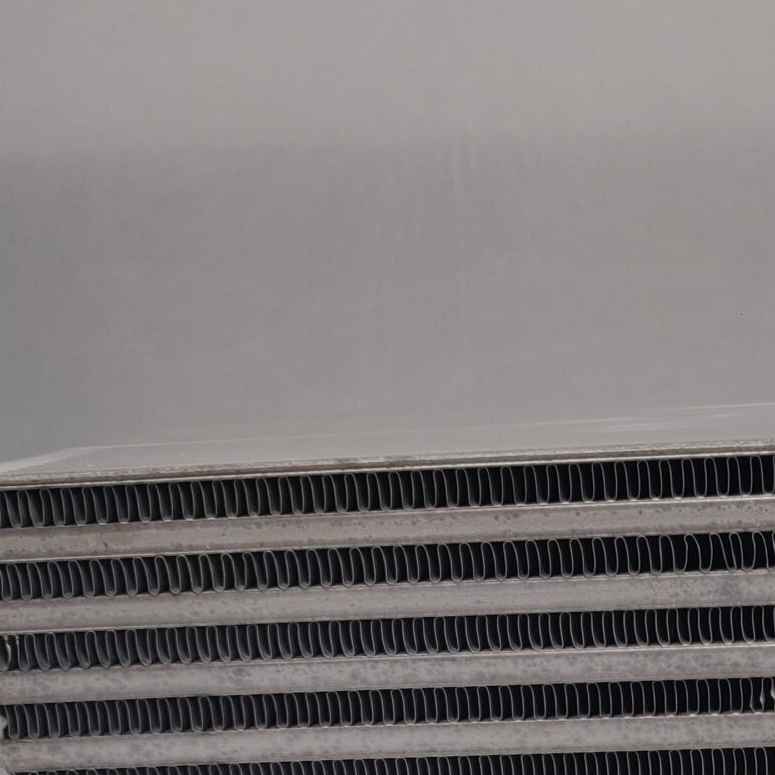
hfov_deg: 22.4
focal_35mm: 73
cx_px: 850
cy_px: 924
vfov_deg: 21.9
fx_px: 1849
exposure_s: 1/50
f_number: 1.7
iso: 160
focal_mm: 4.25
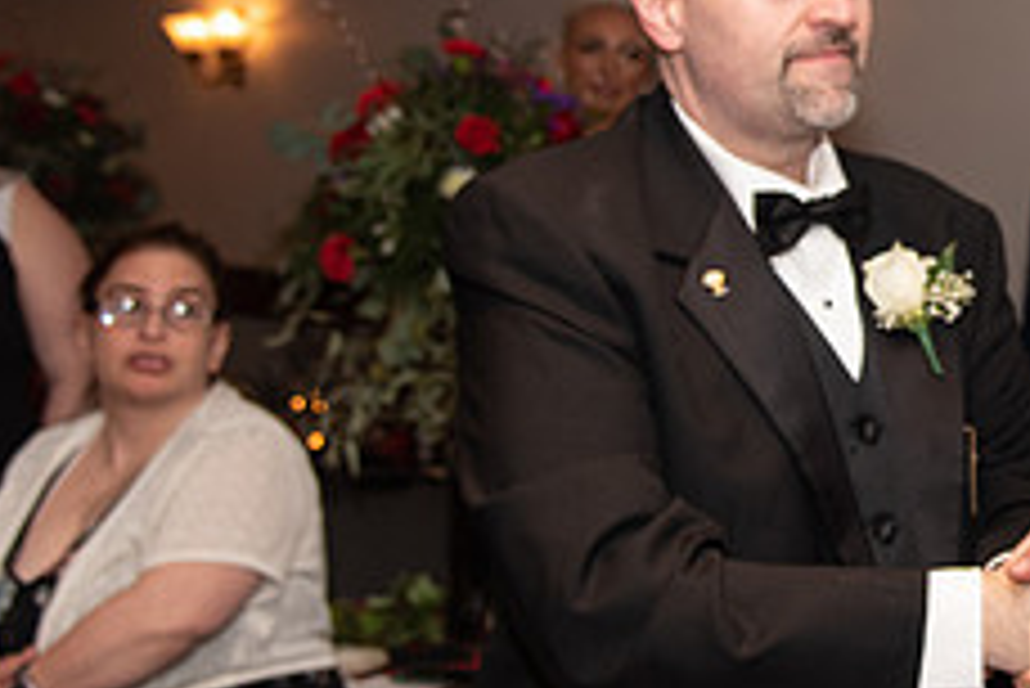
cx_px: 1147
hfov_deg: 22.3
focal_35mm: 86
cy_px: 137
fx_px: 2462
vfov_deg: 15.8
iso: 800
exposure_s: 1/200
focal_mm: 34
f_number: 4
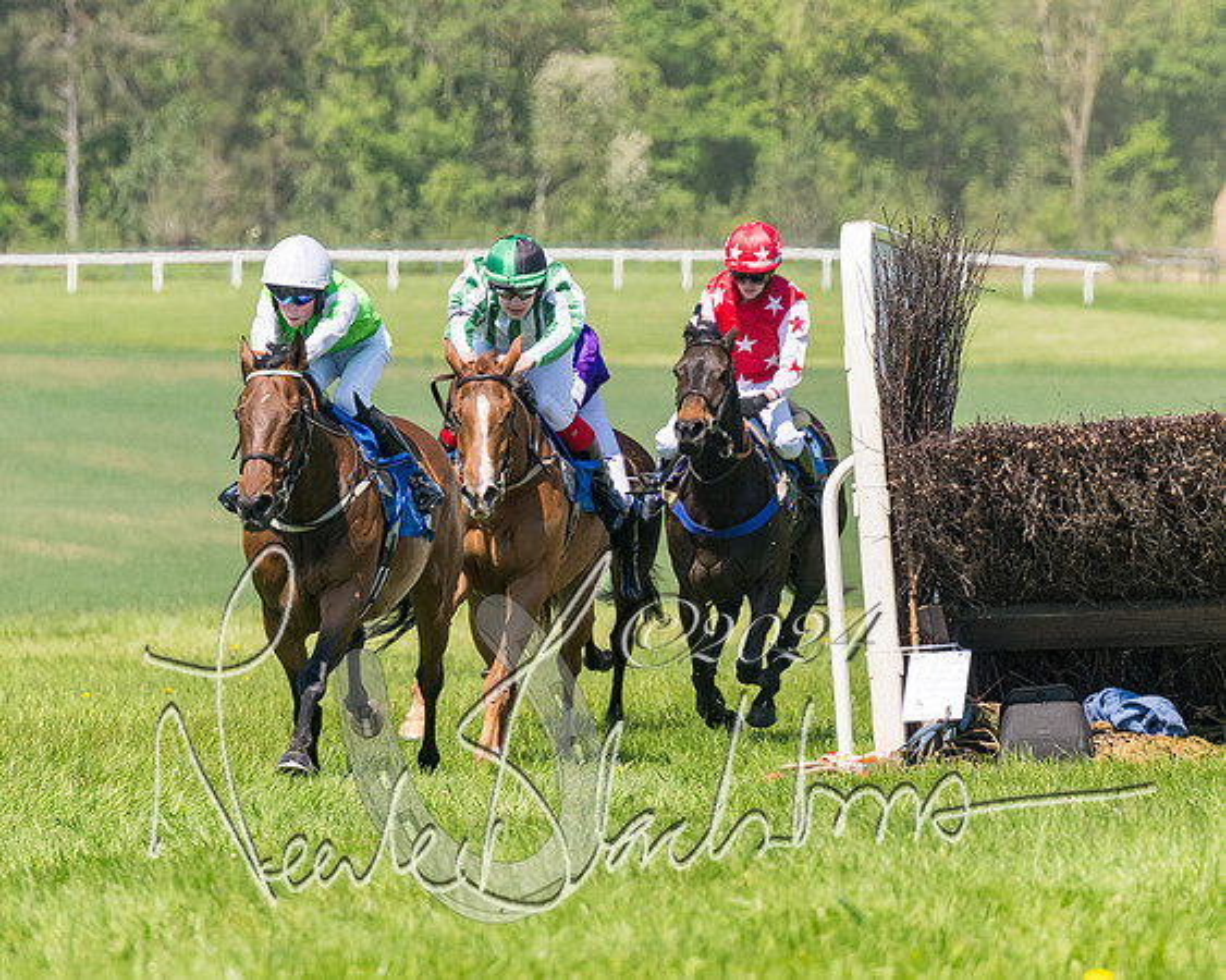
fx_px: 16551
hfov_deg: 4.2
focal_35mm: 456
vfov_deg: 3.4
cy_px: 445
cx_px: 392
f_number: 5
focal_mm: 190
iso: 400
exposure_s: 1/2500
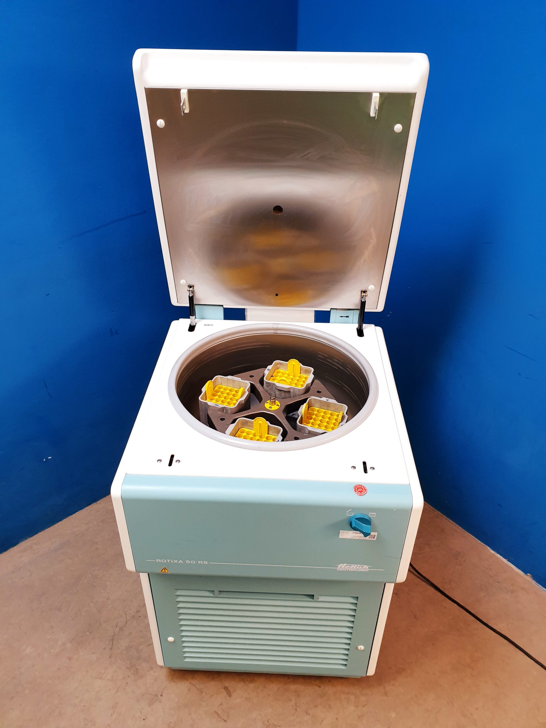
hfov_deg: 53.1
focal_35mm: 26
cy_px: 364
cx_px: 273
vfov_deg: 67.3
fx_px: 547
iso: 160
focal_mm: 4.3
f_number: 2.4
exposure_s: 1/50
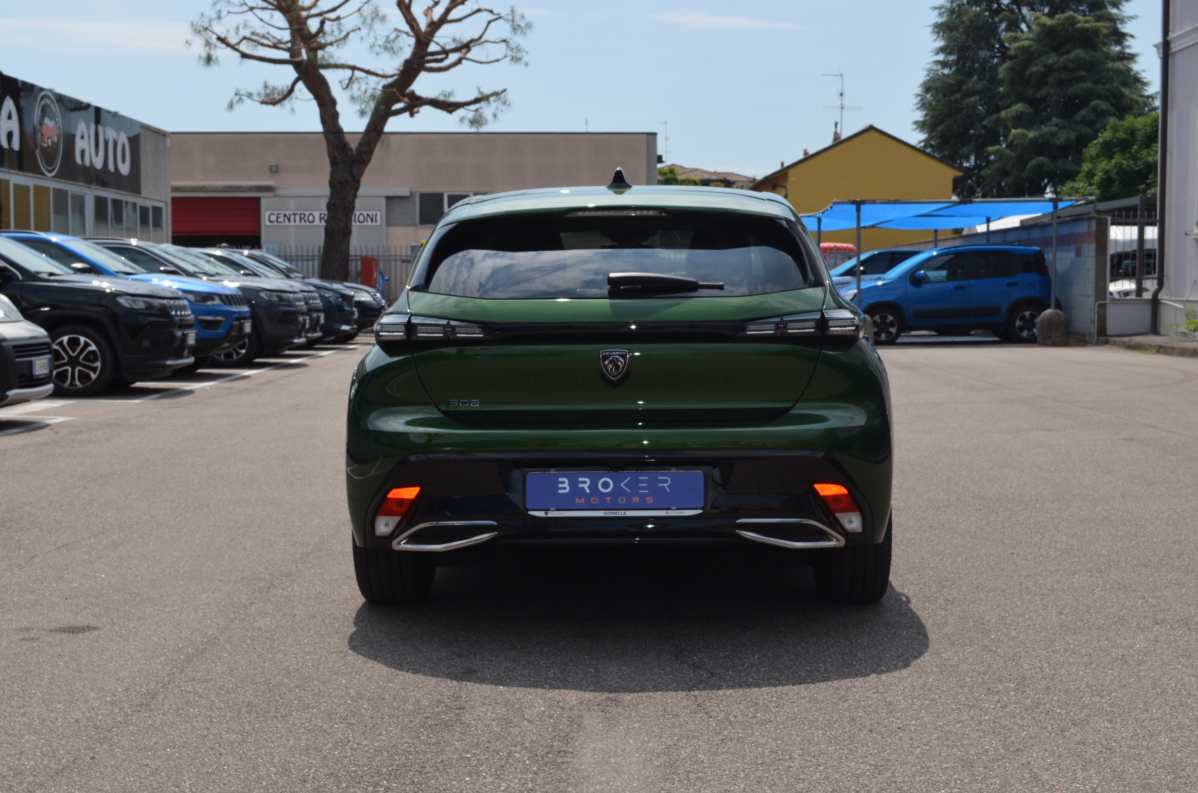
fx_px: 1694
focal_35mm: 51
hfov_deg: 39.0
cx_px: 599
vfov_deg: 26.4
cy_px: 396
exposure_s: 1/200
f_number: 10
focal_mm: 34
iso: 100
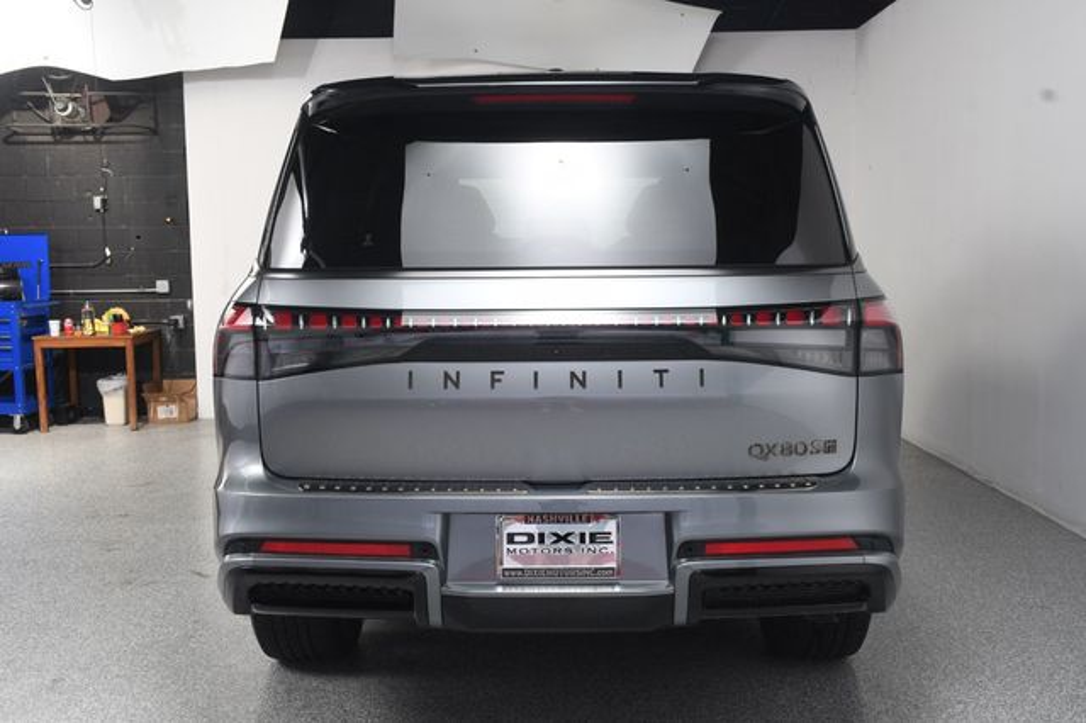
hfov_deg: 48.5
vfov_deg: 33.4
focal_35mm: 40
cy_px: 362
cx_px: 543
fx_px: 1206
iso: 100
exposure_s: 1/160
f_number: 9
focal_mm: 27
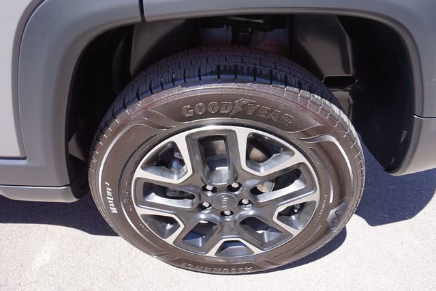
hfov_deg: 73.8
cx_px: 218
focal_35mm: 24
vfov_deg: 53.1
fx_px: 291
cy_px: 146
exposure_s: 1/80
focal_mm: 16
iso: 100
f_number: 5.6
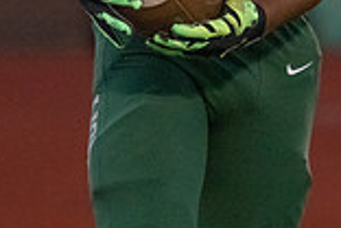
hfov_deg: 1.6
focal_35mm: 1281
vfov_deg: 1.1
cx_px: 254
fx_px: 12133
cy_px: -181
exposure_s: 1/1250
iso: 12800
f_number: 5.6
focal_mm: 345
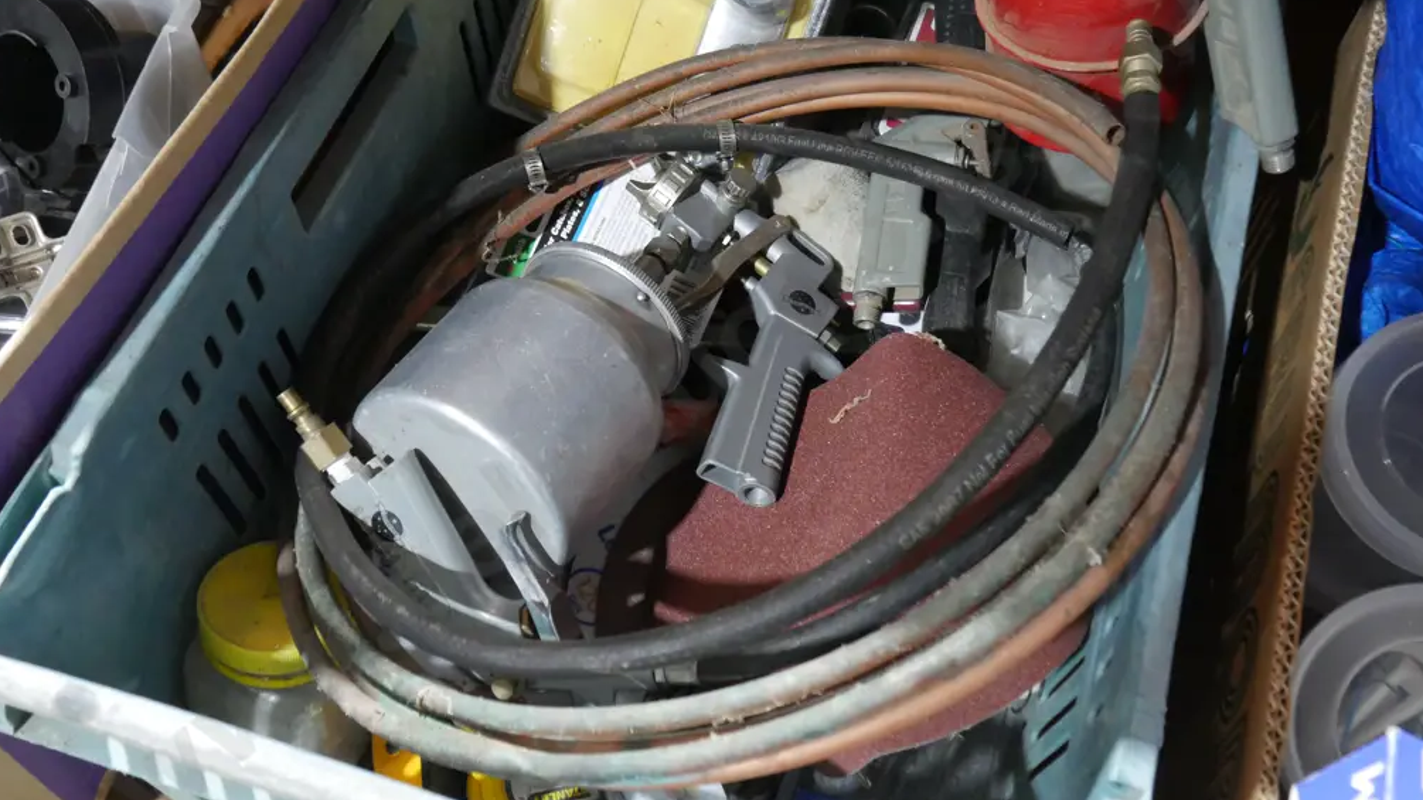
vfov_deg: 29.7
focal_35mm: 40
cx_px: 705
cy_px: 373
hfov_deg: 50.5
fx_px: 1509
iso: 3200
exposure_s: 1/50
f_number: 4
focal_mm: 18
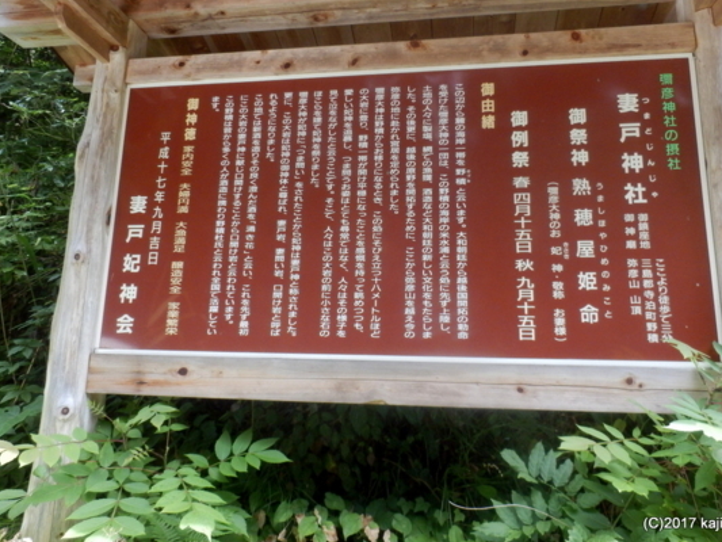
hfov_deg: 65.3
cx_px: 368
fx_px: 563
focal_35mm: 27
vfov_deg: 51.3
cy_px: 243
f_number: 3
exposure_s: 1/320
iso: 250
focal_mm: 4.2
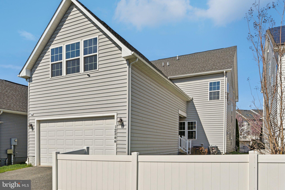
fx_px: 198
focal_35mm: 25
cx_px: 142
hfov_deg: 71.5
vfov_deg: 51.3
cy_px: 95
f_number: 8
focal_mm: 25
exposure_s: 1/4000
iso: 400
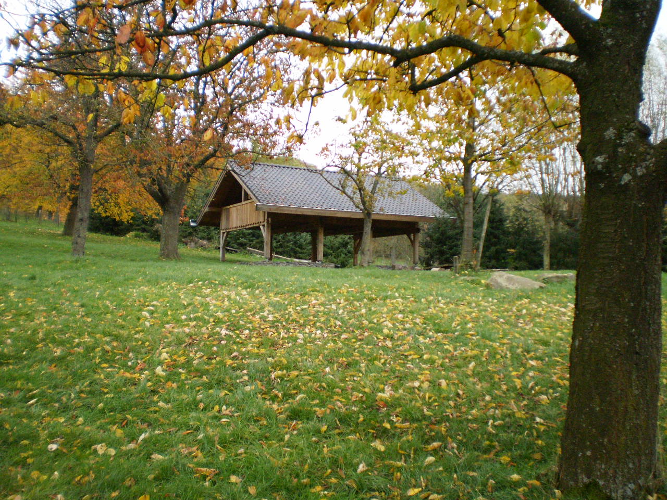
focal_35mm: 36
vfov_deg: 39.7
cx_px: 334
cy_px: 250
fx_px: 694
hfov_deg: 51.4
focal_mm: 6.3
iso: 320
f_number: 3.1
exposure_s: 1/250
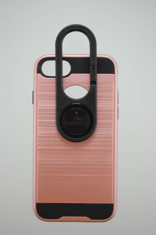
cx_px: 78
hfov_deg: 23.7
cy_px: 118
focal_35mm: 57
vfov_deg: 35.1
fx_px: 371
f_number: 5.3
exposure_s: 1/30
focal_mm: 38
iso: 400
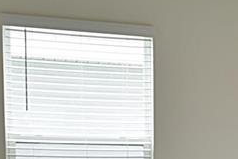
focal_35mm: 116
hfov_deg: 15.3
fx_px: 767
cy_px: 234
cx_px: 426
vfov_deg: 11.4
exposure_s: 1/10
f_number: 11
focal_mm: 18
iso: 200
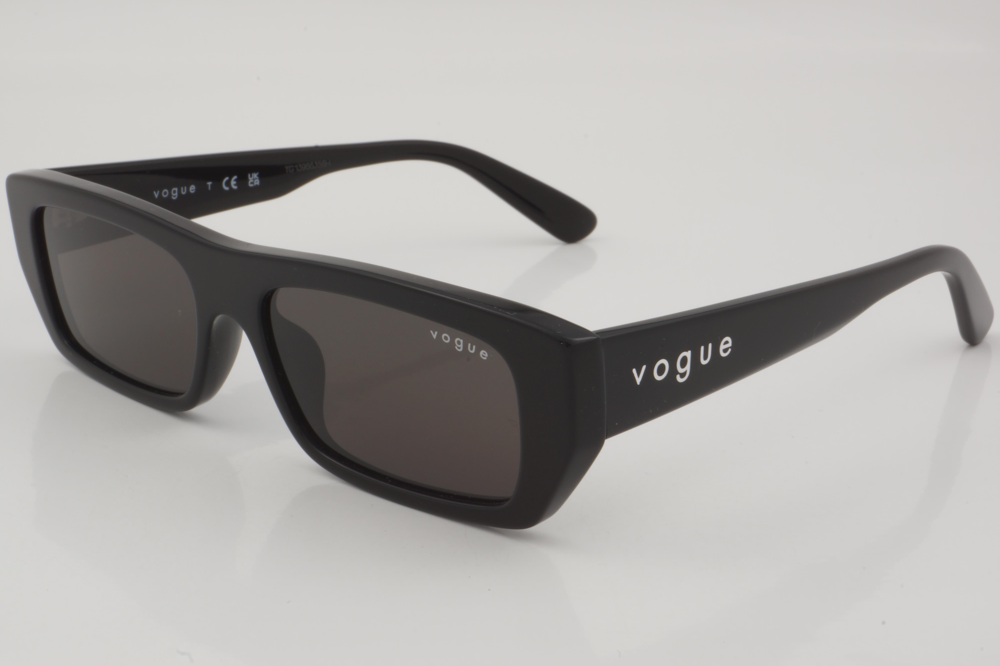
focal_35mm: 75
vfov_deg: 18.2
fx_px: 2083
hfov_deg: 27.0
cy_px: 333
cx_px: 500
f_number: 32
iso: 100
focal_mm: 50
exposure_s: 1/3
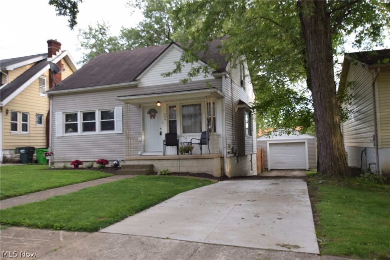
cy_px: 130
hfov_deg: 61.9
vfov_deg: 43.6
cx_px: 195
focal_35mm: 30
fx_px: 325
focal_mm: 20
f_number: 6.3
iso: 400
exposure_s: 1/160
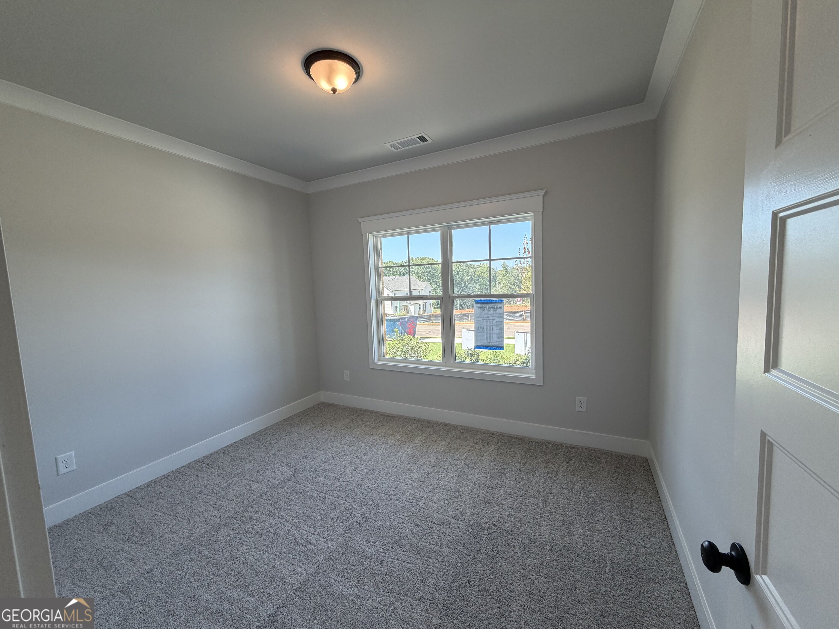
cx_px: 420
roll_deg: +2.4
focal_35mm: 14
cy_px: 314
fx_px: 339
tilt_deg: -5.9
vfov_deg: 85.7
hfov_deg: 102.1
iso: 100
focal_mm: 2.22
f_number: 2.2
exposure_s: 1/120
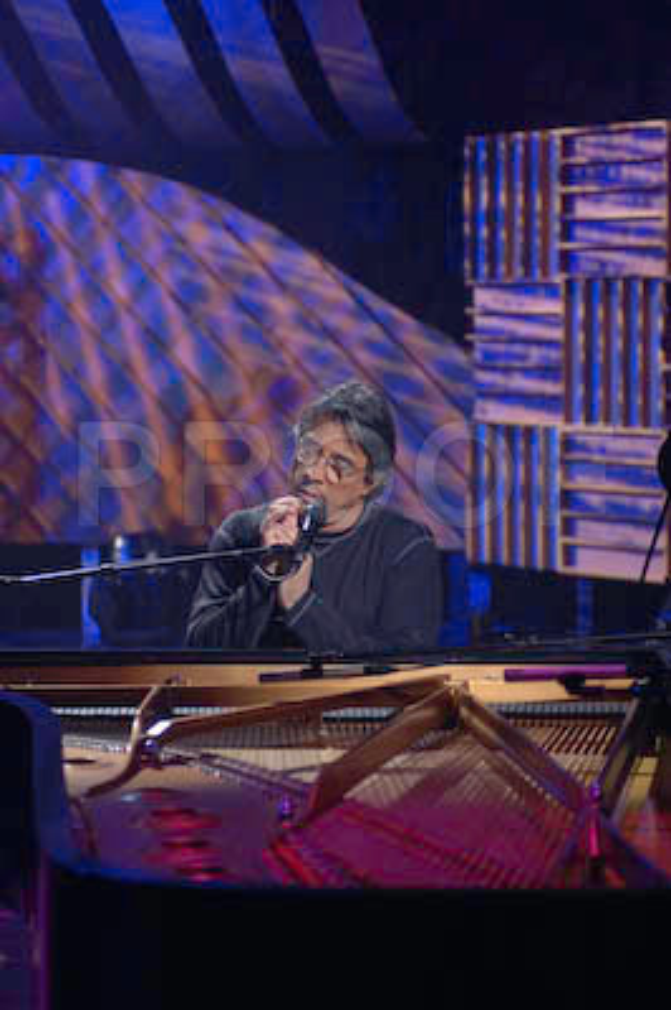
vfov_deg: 19.5
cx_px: 336
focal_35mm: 105
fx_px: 2940
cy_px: 505
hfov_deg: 13.0
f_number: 2.8
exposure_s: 1/80
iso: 800
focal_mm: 70
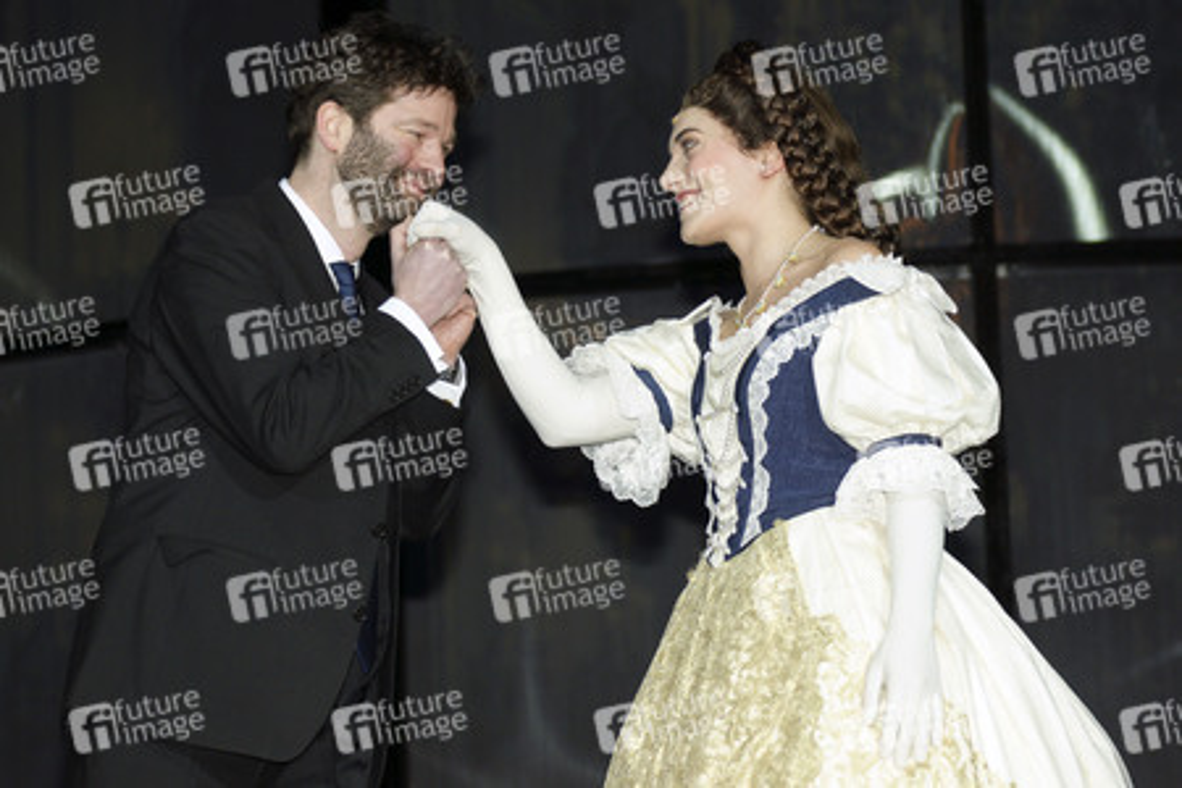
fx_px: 5417
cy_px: 394
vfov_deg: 8.3
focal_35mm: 165
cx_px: 591
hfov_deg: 12.5
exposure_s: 1/100
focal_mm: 110
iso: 800
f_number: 5.6
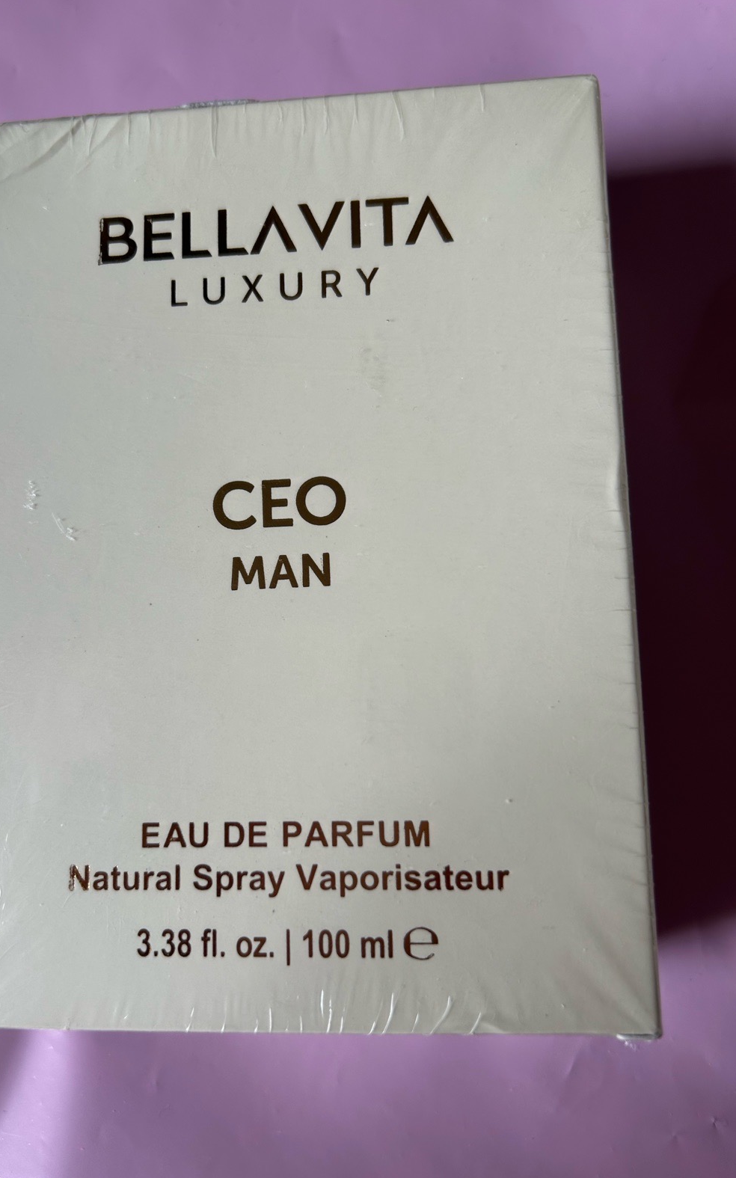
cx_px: 296
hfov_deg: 44.3
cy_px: 584
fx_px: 899
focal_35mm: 28
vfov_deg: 66.5
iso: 40
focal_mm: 5.7
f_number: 1.5
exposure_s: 1/121
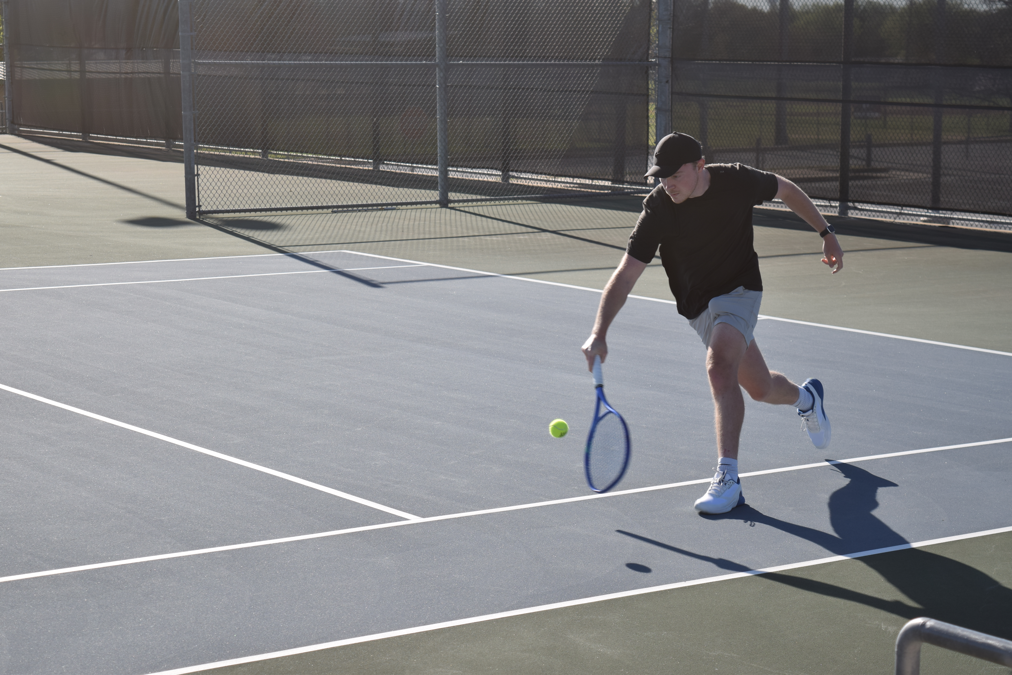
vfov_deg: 16.6
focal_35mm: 82
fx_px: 2319
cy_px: 338
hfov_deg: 24.6
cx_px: 506
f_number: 5.6
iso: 100
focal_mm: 55
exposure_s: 1/500
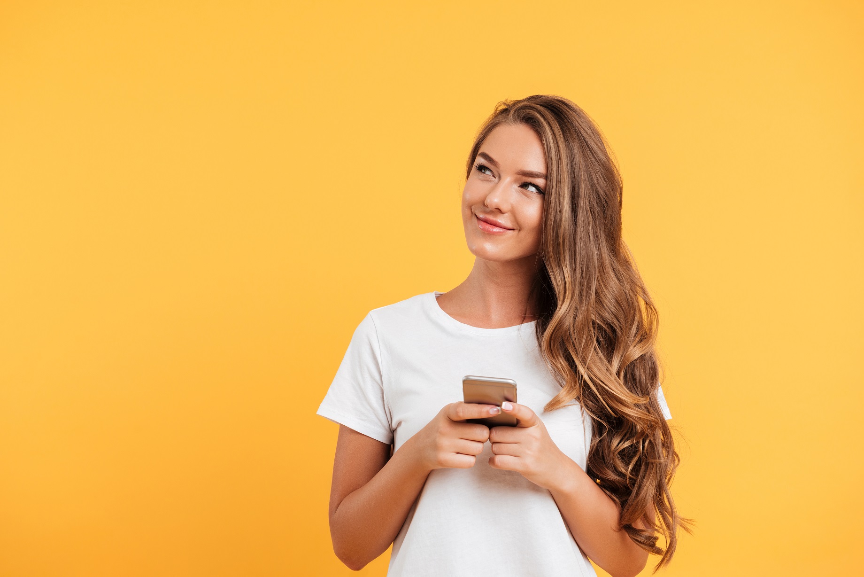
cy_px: 288
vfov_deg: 19.5
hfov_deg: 28.8
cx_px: 432
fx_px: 1680
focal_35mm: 70
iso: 160
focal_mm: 70
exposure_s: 1/160
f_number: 6.3
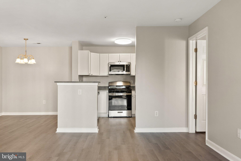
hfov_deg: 61.9
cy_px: 80
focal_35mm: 30
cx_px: 120
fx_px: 201
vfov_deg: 43.6
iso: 640
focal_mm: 20
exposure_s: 1/10
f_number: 8
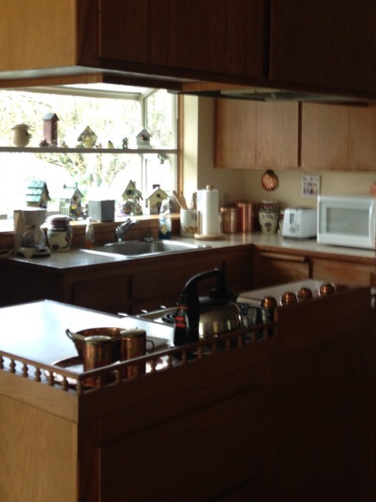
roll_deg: -1.3
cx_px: 274
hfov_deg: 26.7
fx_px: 783
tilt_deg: -2.1
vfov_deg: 35.4
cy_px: 192
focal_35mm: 54
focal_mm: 4.12
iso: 80
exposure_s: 1/20
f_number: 2.4
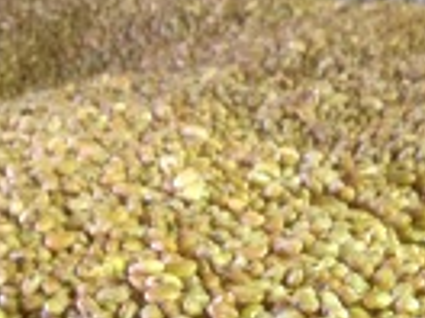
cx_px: 64
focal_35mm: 93
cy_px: 395
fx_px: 1142
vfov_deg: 15.3
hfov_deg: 20.8
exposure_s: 1/20
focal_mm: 4.28
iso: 320
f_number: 2.4
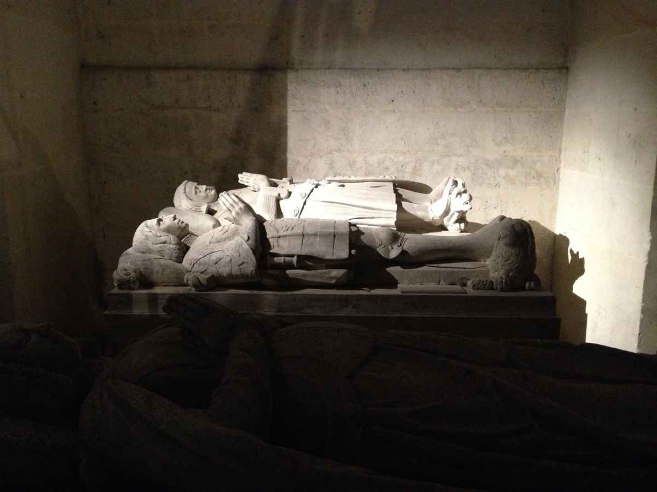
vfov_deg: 40.7
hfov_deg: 52.6
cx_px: 328
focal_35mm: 35
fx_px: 664
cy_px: 246
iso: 640
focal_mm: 4.28
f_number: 2.4
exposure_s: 1/15
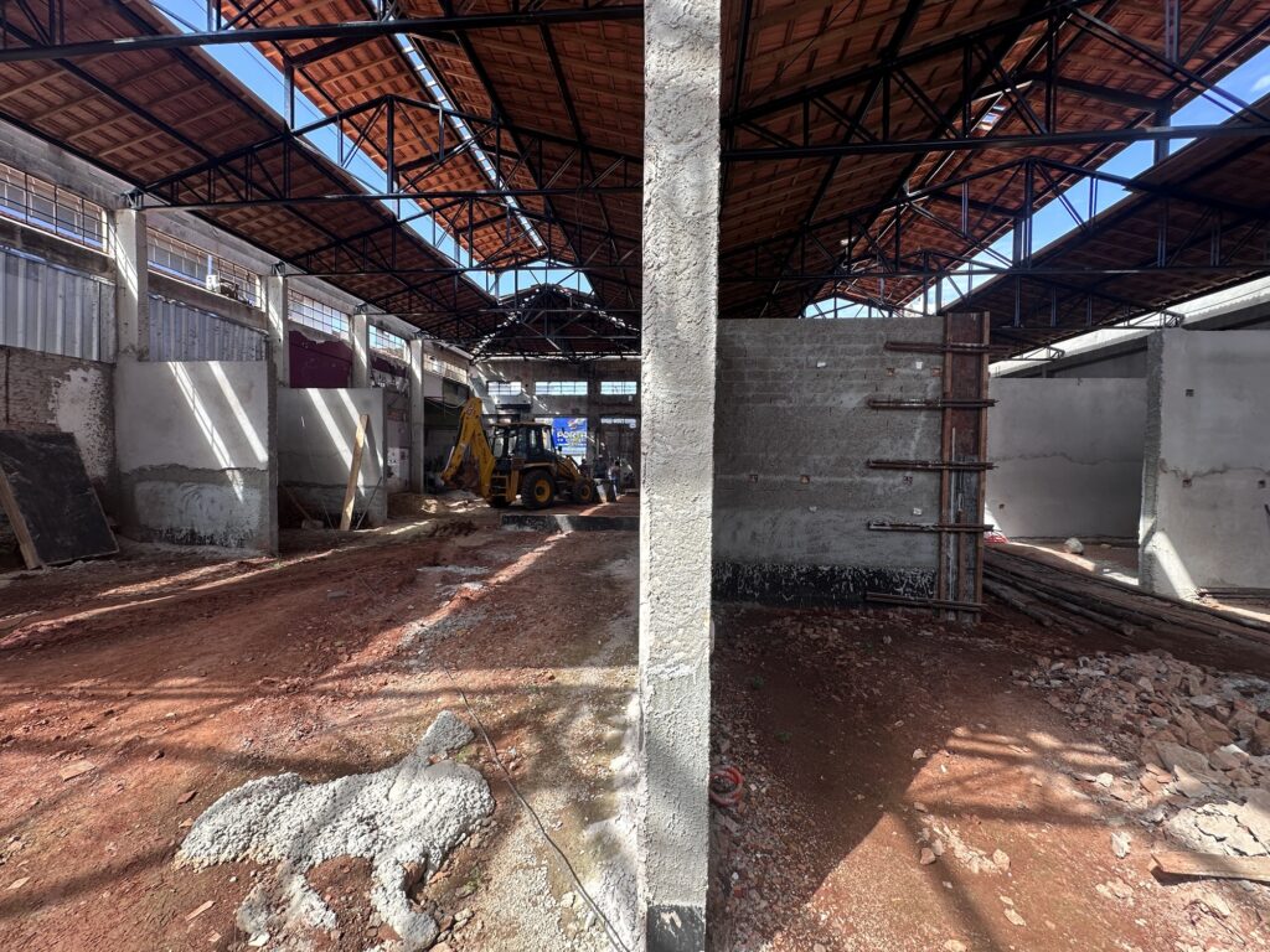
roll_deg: -0.7
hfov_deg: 102.1
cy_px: 476
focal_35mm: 14
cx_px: 635
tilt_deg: -1.2
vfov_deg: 85.7
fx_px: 514
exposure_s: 1/242
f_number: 2.2
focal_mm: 2.22
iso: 40
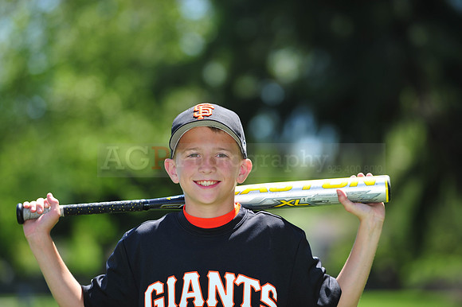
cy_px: 154
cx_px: 231
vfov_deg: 6.9
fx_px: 2565
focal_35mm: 200
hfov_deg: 10.3
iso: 200
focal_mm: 200
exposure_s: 1/640
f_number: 4.5
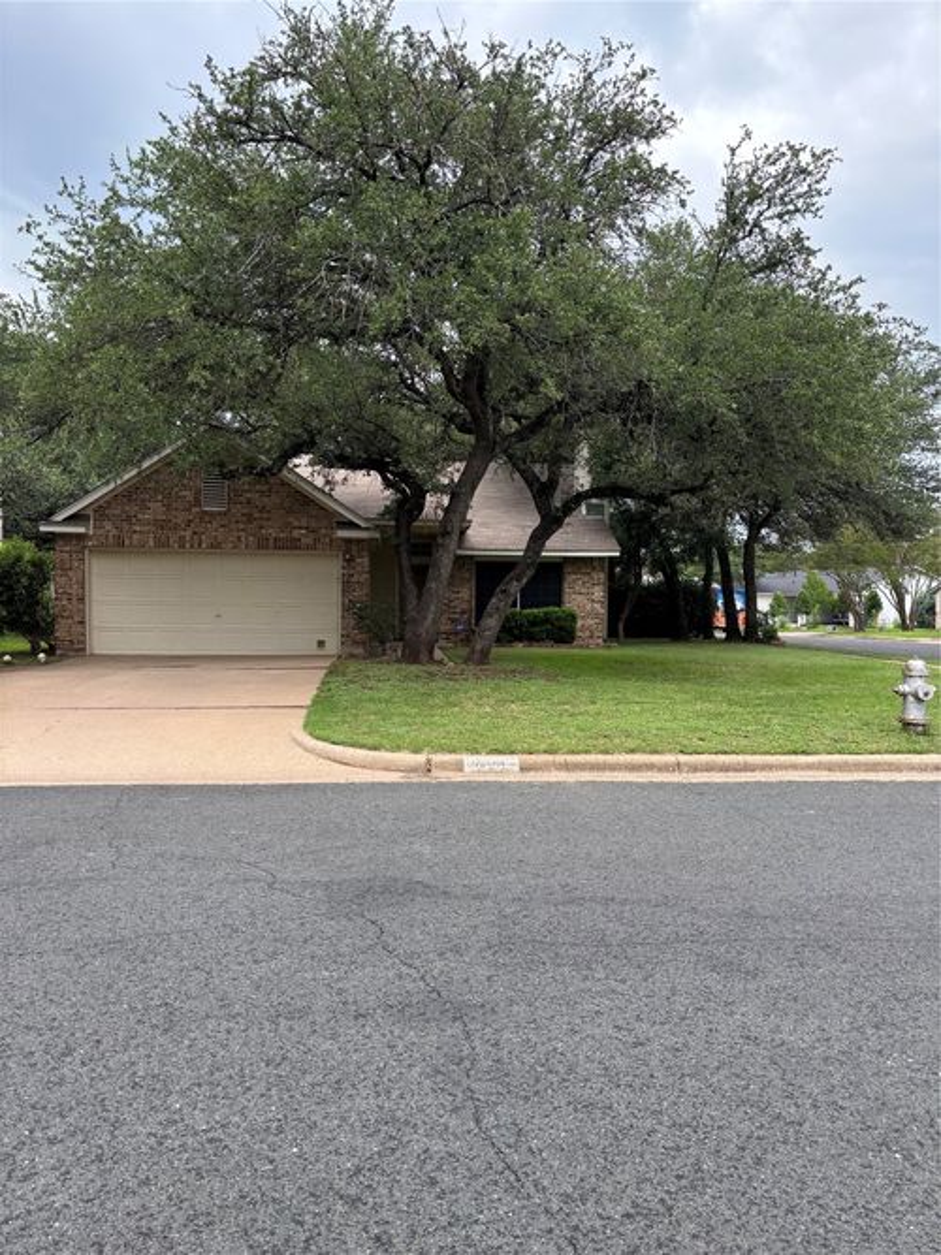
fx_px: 943
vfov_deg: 67.3
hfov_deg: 53.0
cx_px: 470
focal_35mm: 26
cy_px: 628
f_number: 1.6
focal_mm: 5.96
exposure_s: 1/481
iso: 50
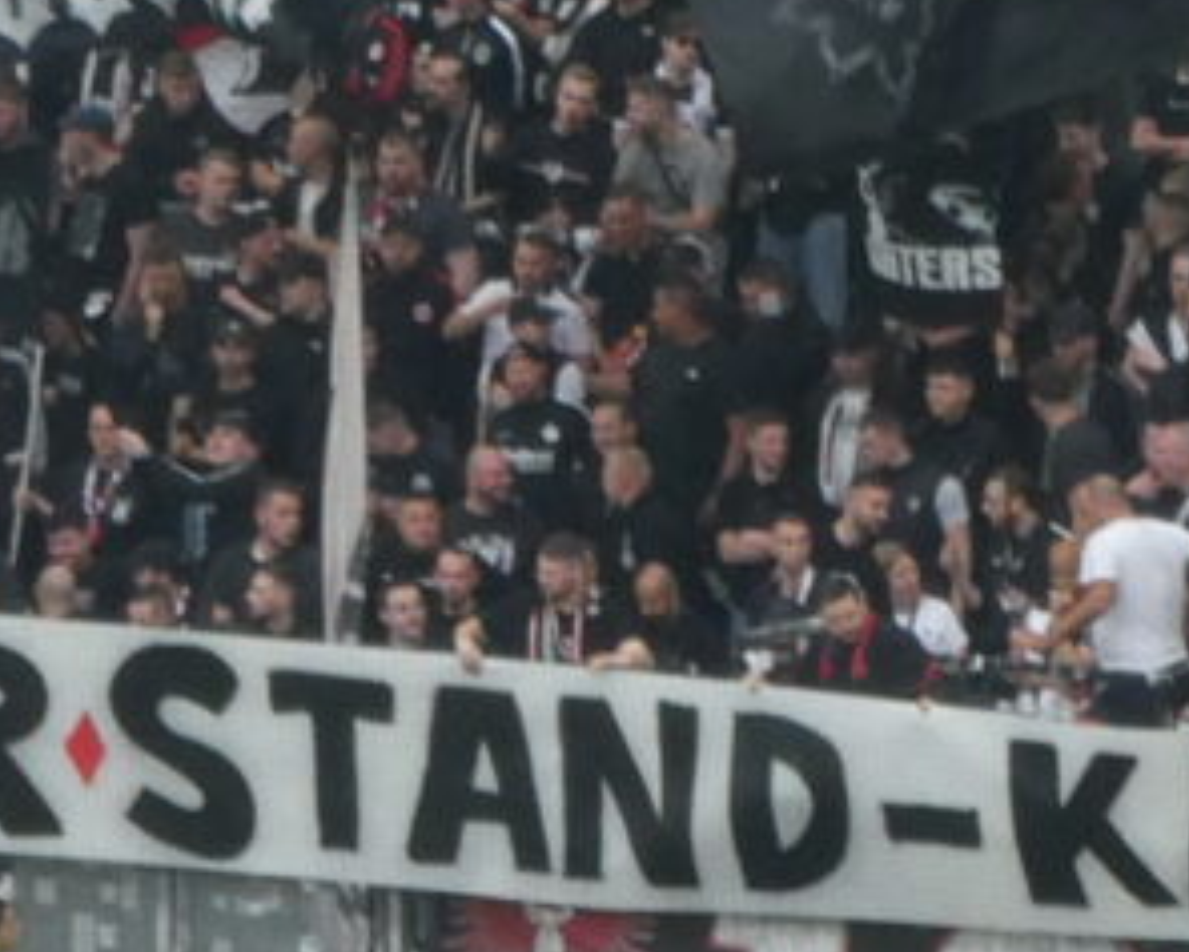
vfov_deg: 1.5
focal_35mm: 1056
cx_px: -241
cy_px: 1097
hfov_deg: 1.8
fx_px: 37173
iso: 250
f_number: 5.6
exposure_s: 1/80
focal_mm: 35.8
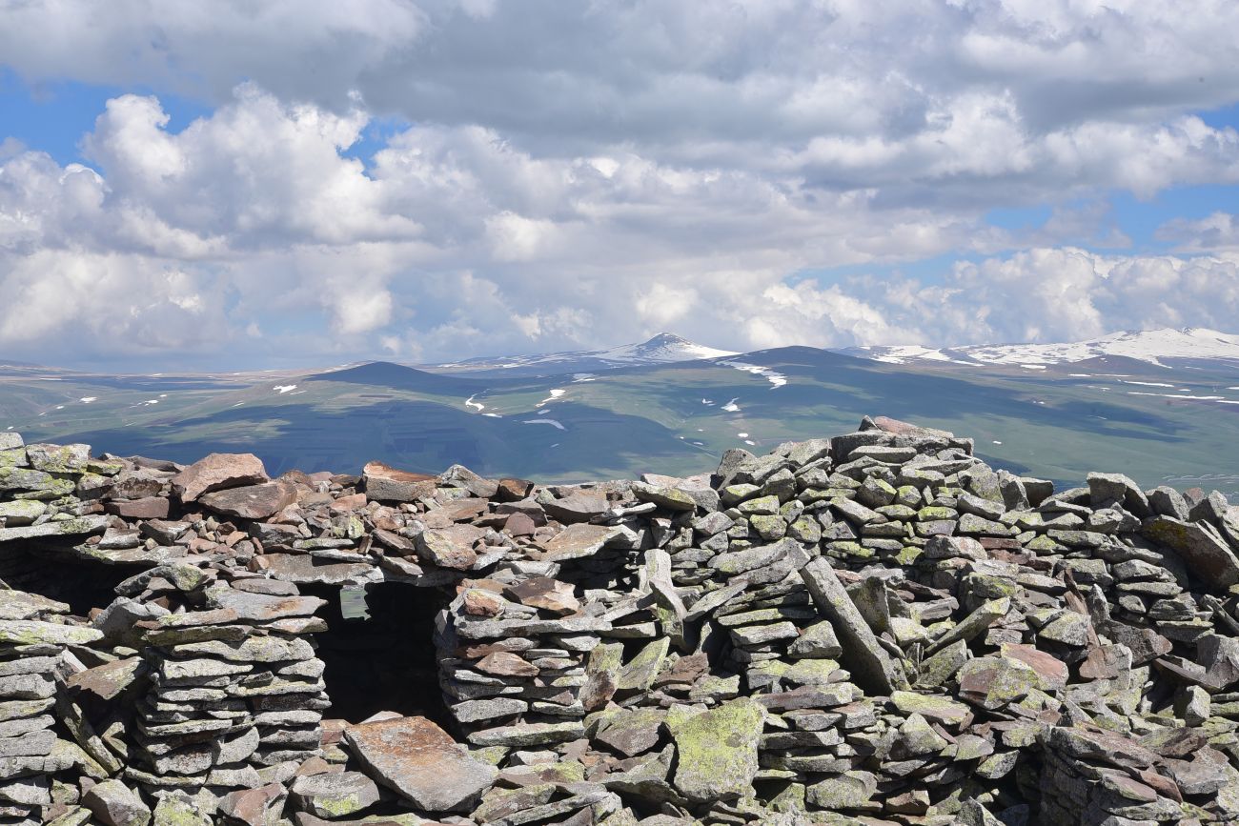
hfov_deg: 39.6
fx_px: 1721
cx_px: 620
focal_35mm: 50
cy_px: 413
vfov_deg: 27.0
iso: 160
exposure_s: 1/125
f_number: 16
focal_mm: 50
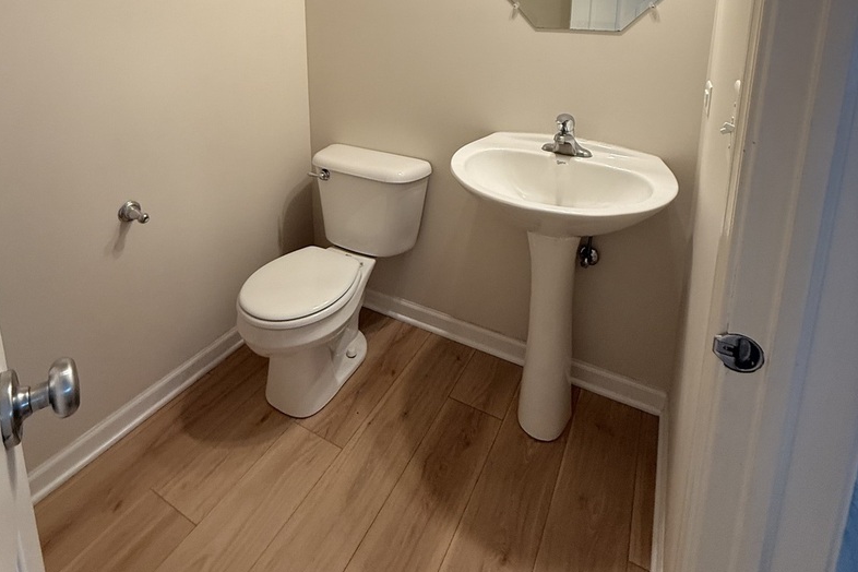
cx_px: 418
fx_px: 477
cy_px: 100
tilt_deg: -10.4
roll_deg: -0.6
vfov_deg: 56.6
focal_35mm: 20
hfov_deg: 84.0
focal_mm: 2.22
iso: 200
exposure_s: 1/120
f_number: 2.2
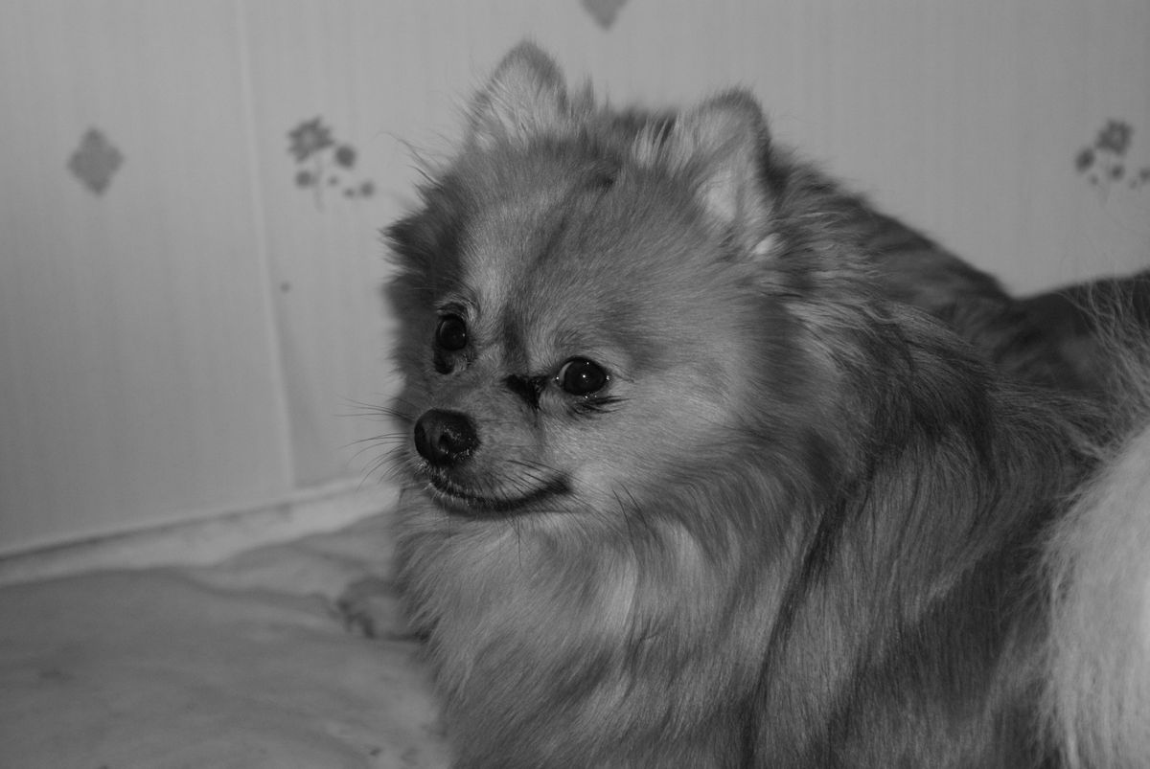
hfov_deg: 19.4
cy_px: 384
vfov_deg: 13.1
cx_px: 575
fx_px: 3358
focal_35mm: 105
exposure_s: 1/125
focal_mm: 70
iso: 400
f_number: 5.6
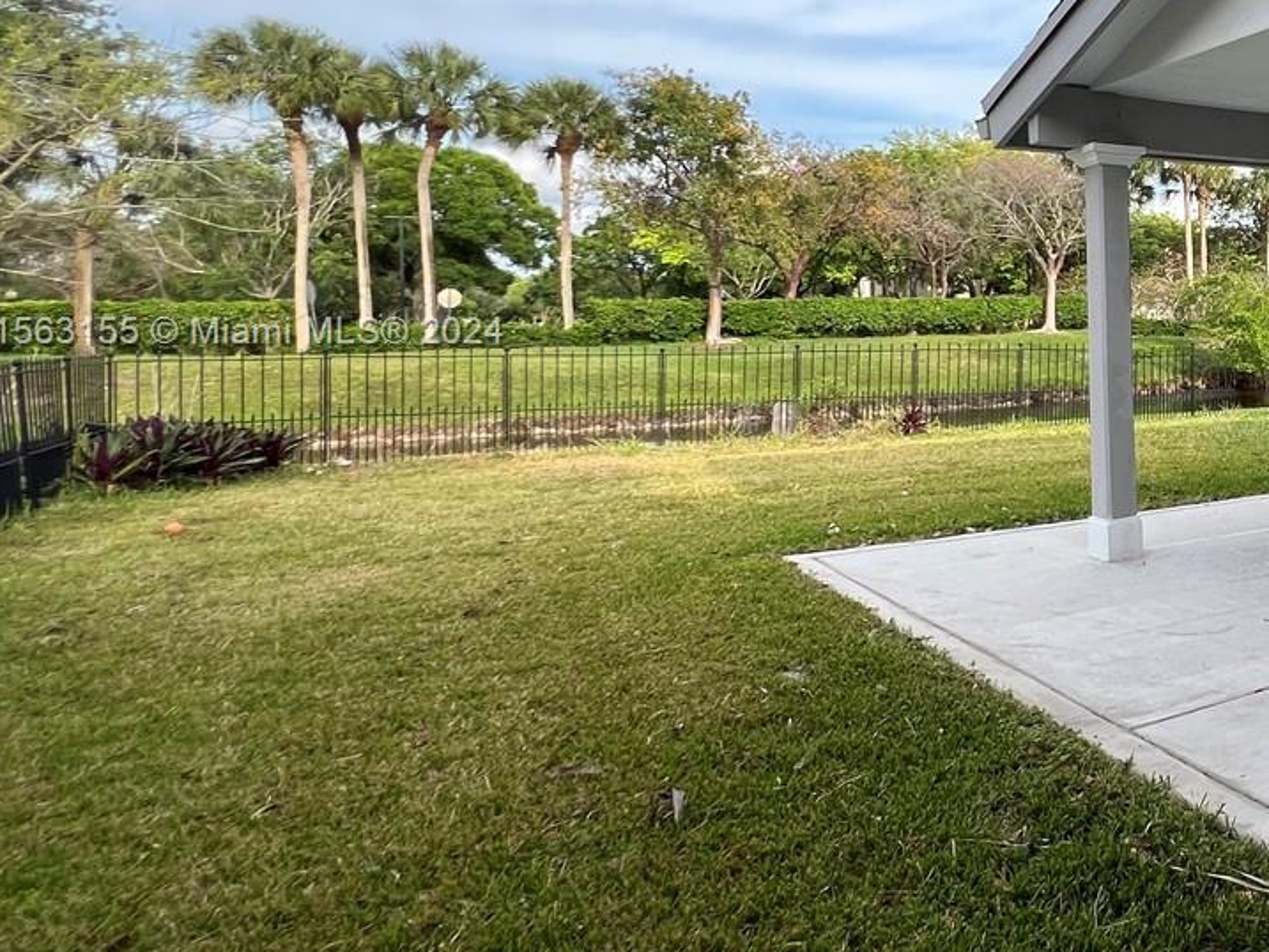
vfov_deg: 47.6
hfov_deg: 47.3
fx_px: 1063
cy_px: 334
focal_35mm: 29
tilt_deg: -0.9
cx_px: 1354
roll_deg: +1.6
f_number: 1.8
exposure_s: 1/368
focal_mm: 1.57
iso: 32
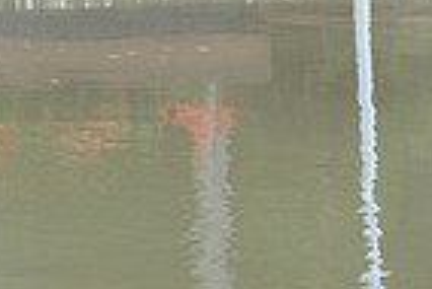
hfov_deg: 4.5
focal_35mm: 448
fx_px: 5381
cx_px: -408
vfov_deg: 3.1
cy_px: -213
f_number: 9
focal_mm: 110
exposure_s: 1/1000
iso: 2000
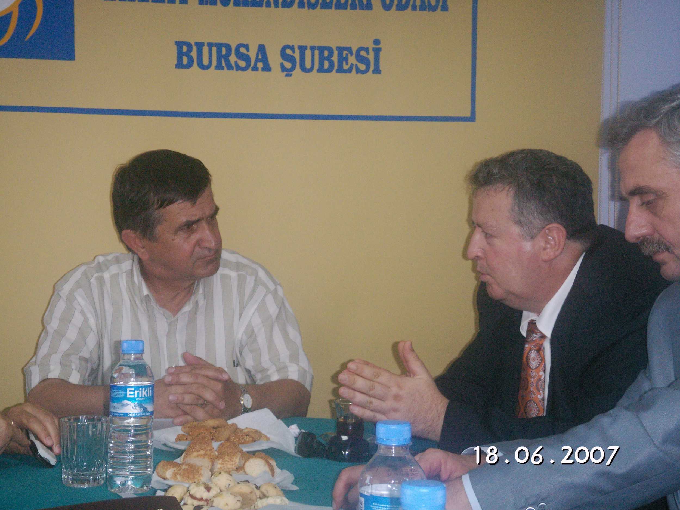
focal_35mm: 74
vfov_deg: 19.9
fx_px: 1454
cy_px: 255
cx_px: 340
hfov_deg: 26.3
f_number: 3.5
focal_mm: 15.4
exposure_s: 1/40
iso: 160
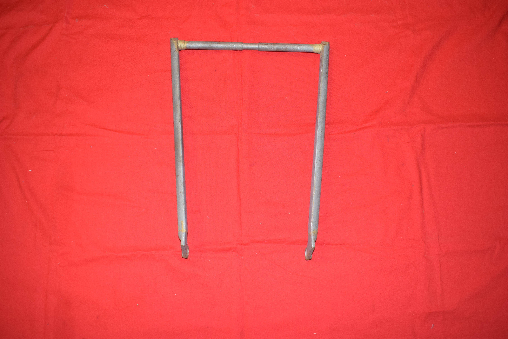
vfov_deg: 40.0
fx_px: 466
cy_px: 170
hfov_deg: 57.2
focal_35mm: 33
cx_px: 254
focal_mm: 22
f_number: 5
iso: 800
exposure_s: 1/100
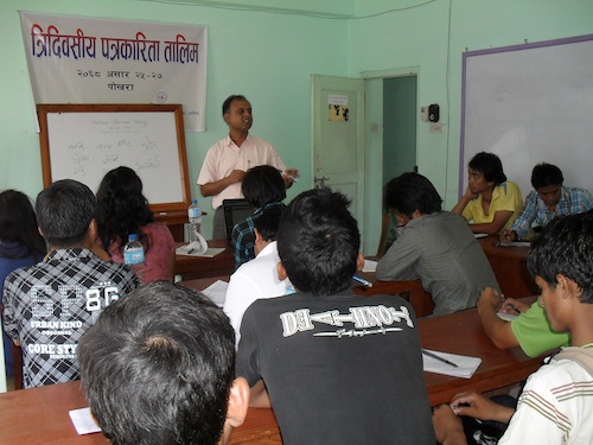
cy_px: 222
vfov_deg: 40.7
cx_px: 296
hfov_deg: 52.6
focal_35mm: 35
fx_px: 600
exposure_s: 1/45
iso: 200
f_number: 3.2
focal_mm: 6.3
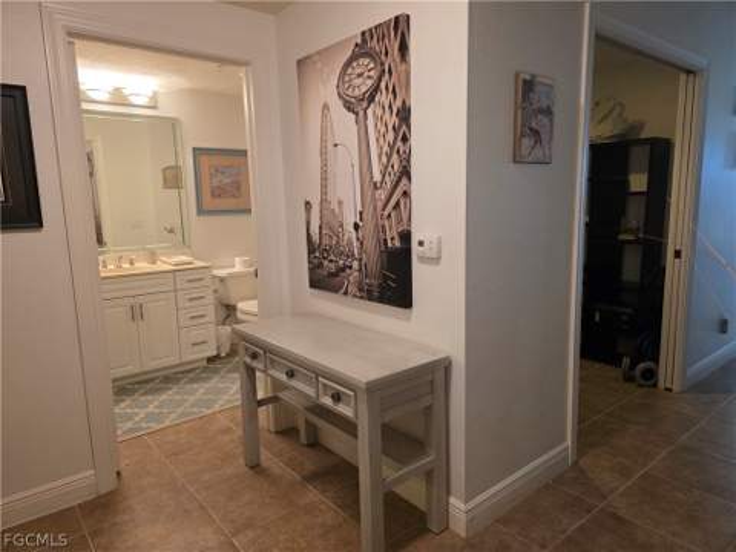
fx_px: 489
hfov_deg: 73.9
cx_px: 368
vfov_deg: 58.9
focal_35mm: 23
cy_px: 276
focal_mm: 6.3
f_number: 1.7
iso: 500
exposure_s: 1/120
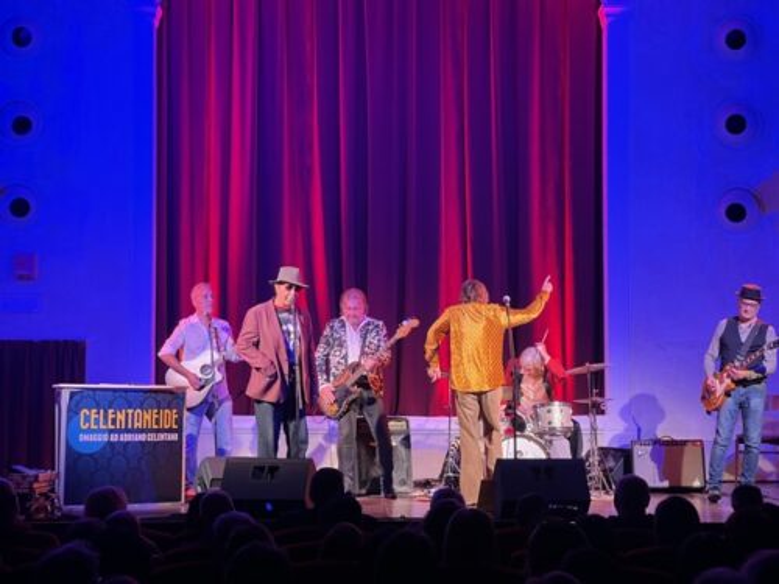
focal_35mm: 77
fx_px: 1733
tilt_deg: +5.1
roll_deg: +0.4
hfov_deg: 25.3
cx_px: 390
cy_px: 292
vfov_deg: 19.1
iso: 800
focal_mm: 9
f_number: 2.8
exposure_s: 1/30
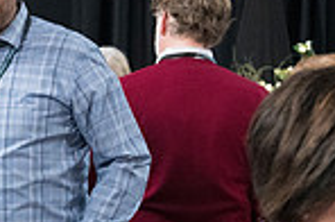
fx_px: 2117
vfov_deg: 6.0
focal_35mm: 228
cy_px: 205
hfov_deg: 8.8
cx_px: -156
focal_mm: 58
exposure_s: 1/250
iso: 4000
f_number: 5.6
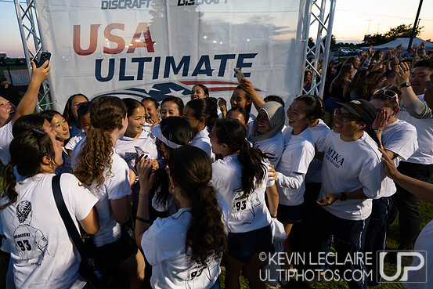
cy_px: 141
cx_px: 175
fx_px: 253
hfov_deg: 80.3
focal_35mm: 21
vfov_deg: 59.5
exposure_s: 1/200
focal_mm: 17.5
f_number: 5
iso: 5000
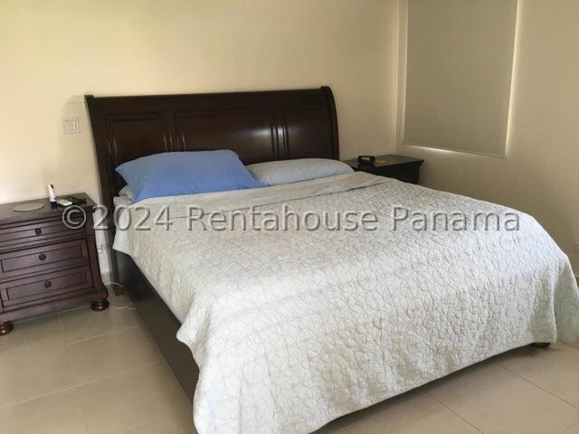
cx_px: 290
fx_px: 485
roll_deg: +2.1
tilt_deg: -15.0
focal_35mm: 29
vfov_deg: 48.2
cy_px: 217
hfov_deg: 61.7
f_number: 2.2
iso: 64
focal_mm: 4.15
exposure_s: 1/30
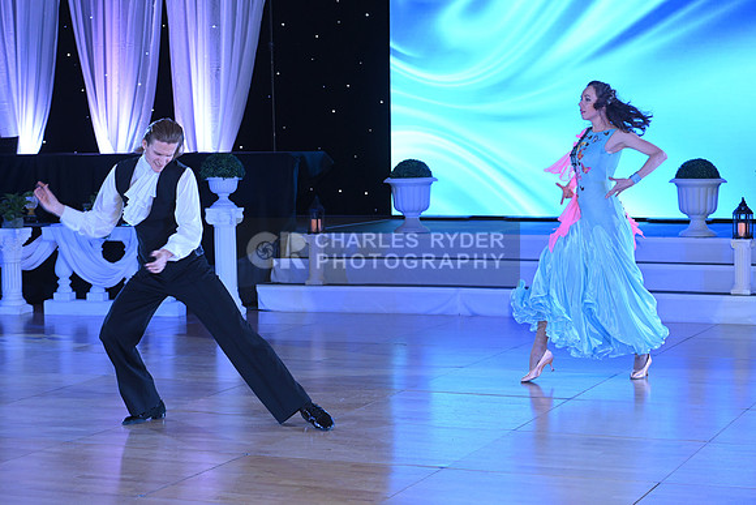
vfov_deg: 16.1
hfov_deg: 23.9
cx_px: 378
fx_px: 1785
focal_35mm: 85
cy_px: 252
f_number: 5.6
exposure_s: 1/200
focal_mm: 85
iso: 2000
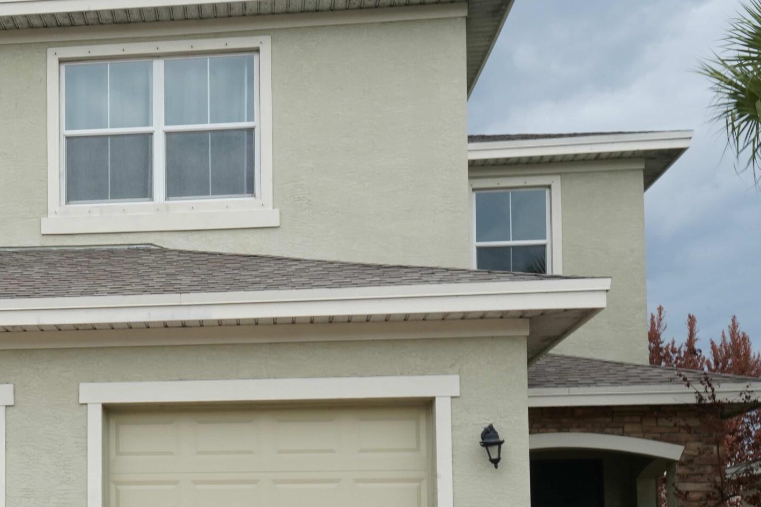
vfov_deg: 18.1
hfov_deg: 26.0
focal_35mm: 74
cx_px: 10
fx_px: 1564
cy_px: 479
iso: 400
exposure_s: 1/40
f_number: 22
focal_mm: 35
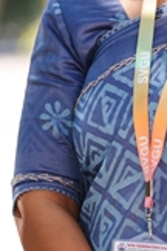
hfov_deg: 2.5
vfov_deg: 3.7
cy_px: 37
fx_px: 3841
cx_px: 185
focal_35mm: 552
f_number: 2.8
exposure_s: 1/500
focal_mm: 200
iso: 200
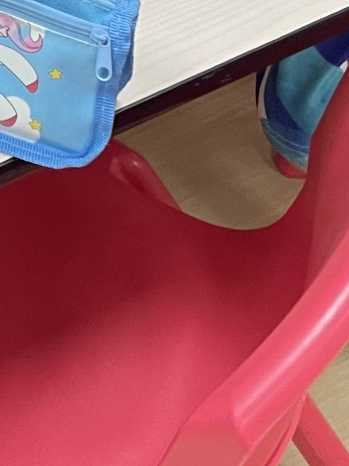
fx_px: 1788
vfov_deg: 13.6
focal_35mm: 133
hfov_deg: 10.3
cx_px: -353
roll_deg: +4.9
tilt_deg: -36.4
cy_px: -306
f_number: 1.6
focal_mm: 4.2
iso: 80
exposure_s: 1/50
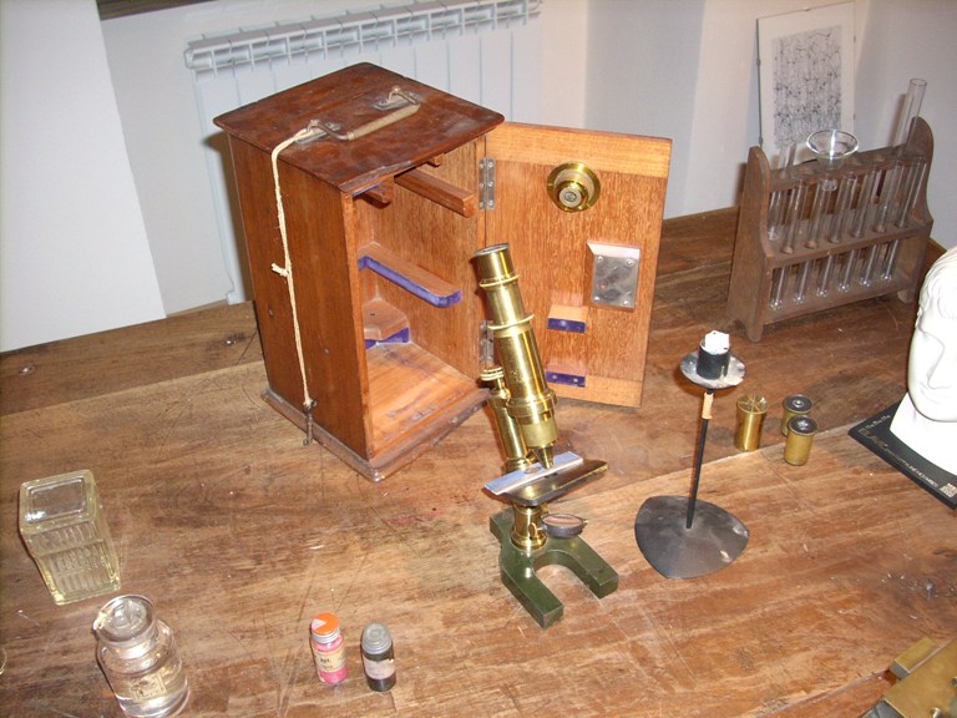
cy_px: 359
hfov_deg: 50.1
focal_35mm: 37
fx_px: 1023
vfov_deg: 38.7
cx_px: 478
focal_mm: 6.2
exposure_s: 1/60
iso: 200
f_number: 2.8
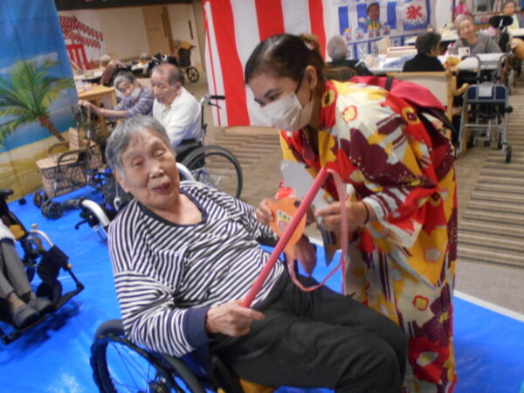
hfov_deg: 60.0
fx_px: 454
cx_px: 262
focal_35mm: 30
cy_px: 196
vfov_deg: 46.8
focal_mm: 5.1
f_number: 3.4
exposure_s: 1/25
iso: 400
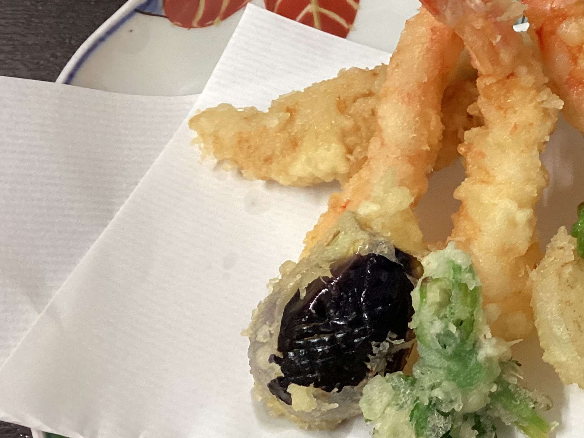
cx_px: 493
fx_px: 1063
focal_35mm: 63
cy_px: 252
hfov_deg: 29.8
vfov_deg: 23.3
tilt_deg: -63.8
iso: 250
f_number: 2.4
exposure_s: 1/60
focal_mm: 3.3
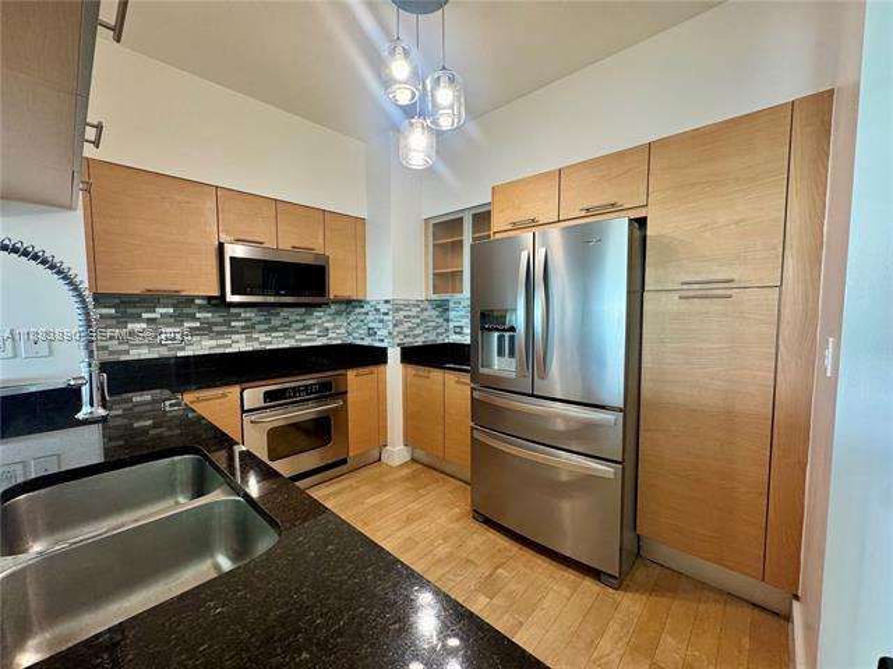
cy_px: 334
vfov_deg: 85.7
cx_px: 446
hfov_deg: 102.1
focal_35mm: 14
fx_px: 361
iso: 250
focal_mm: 2.22
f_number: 2.2
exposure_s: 1/120
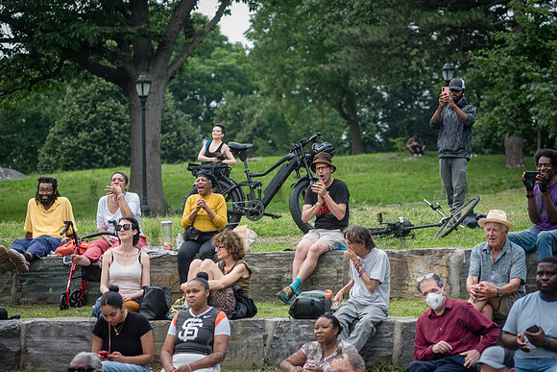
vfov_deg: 11.0
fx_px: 1934
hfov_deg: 16.4
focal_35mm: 125
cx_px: 278
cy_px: 186
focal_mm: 125
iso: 1000
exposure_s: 1/500
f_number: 4.5
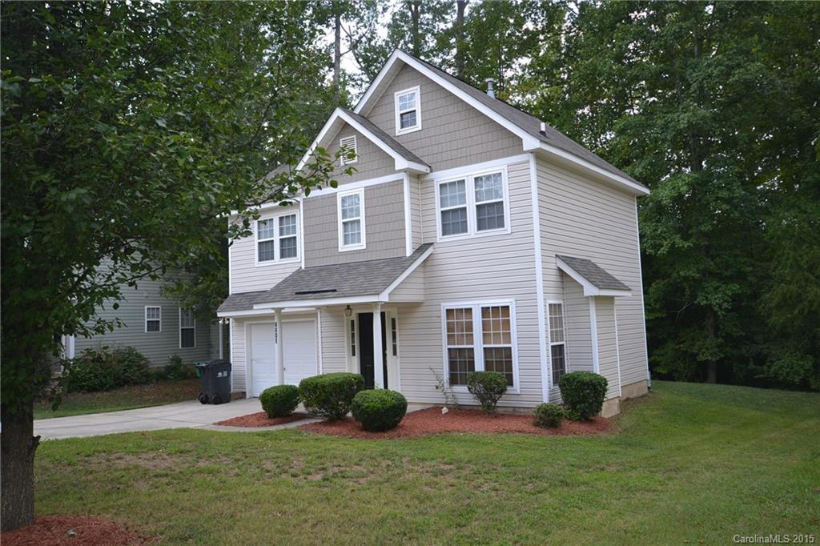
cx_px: 410
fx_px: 683
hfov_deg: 61.9
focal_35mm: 30
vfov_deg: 43.6
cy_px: 273
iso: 180
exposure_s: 1/125
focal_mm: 20
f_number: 5.6
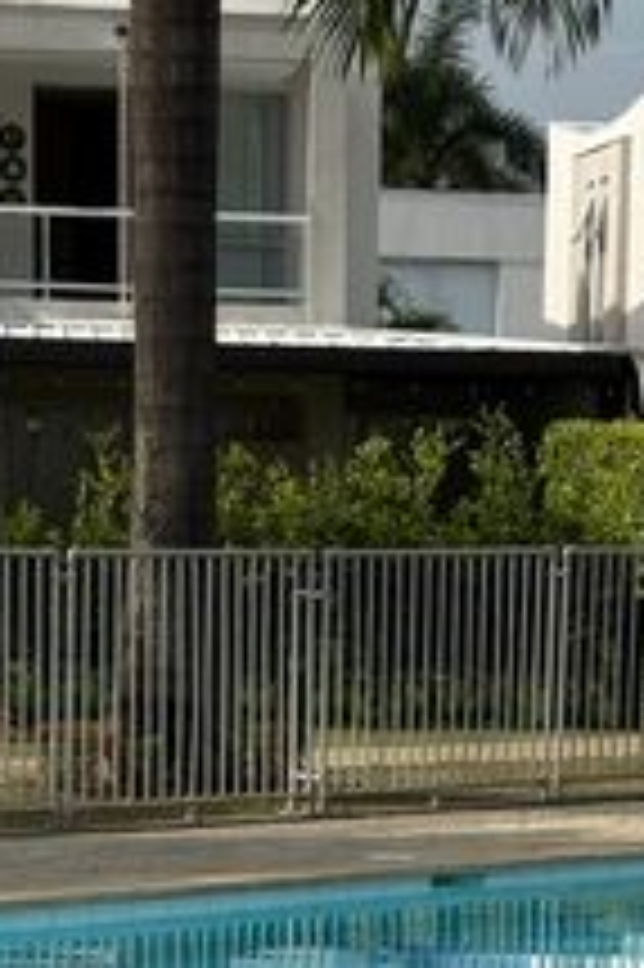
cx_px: 504
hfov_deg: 8.8
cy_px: 1321
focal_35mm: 155
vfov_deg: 12.8
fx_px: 4166
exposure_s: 1/7874
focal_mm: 6.76
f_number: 1.78
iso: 64
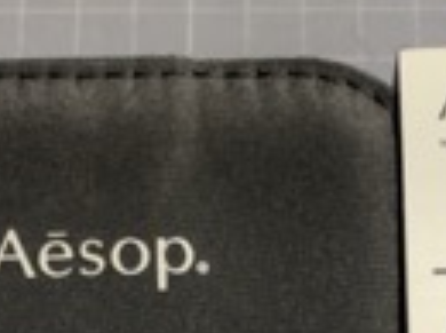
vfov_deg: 10.3
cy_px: 546
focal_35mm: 138
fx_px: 1775
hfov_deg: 14.3
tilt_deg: -72.5
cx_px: 223
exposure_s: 1/15
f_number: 1.8
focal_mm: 3.99
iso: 50
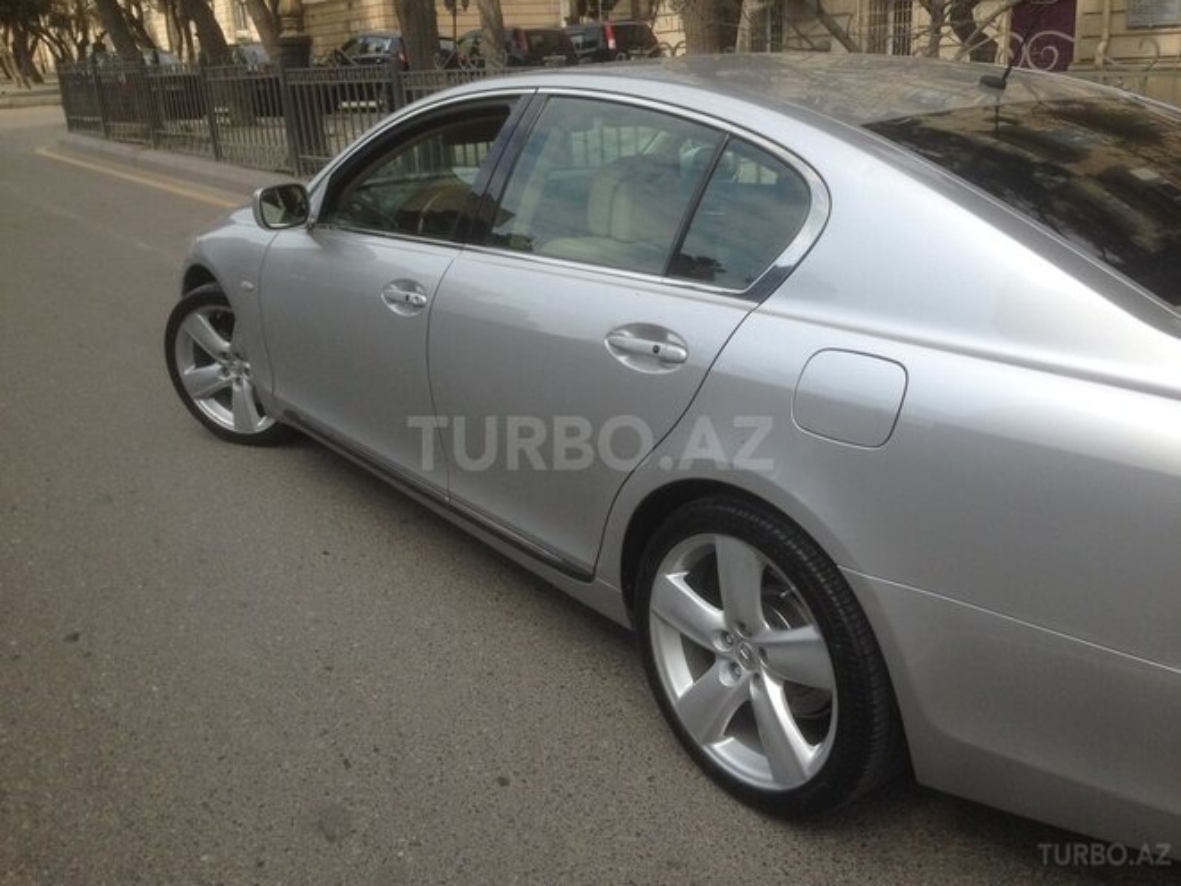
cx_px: 590
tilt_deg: -18.9
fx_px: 1126
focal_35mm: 33
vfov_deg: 42.9
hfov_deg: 55.4
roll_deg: +0.9
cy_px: 443
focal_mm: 4.12
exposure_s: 1/1178
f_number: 2.4
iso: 50
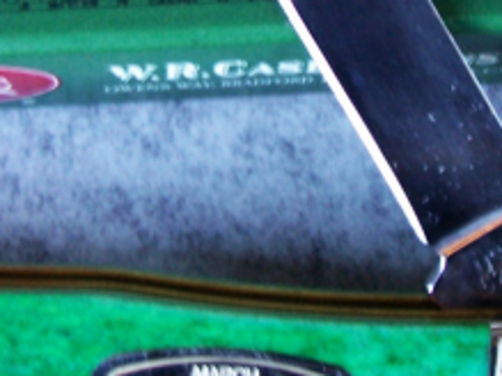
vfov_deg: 12.8
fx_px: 1652
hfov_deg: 17.3
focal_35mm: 114
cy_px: -21
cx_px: 197
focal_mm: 5.6
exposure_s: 1/30
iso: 160
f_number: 2.7
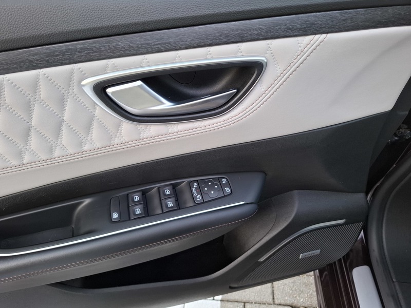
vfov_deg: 58.9
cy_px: 154
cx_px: 206
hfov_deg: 73.9
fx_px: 273
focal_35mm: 23
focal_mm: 5.54
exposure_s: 1/100
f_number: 1.8
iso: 160
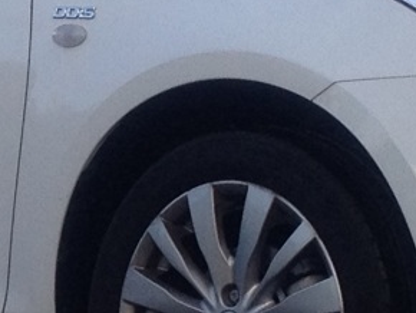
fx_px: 2971
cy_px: 175
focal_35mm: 247
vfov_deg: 6.0
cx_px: -11
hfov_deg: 8.0
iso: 64
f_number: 2.4
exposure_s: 1/289
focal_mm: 4.28
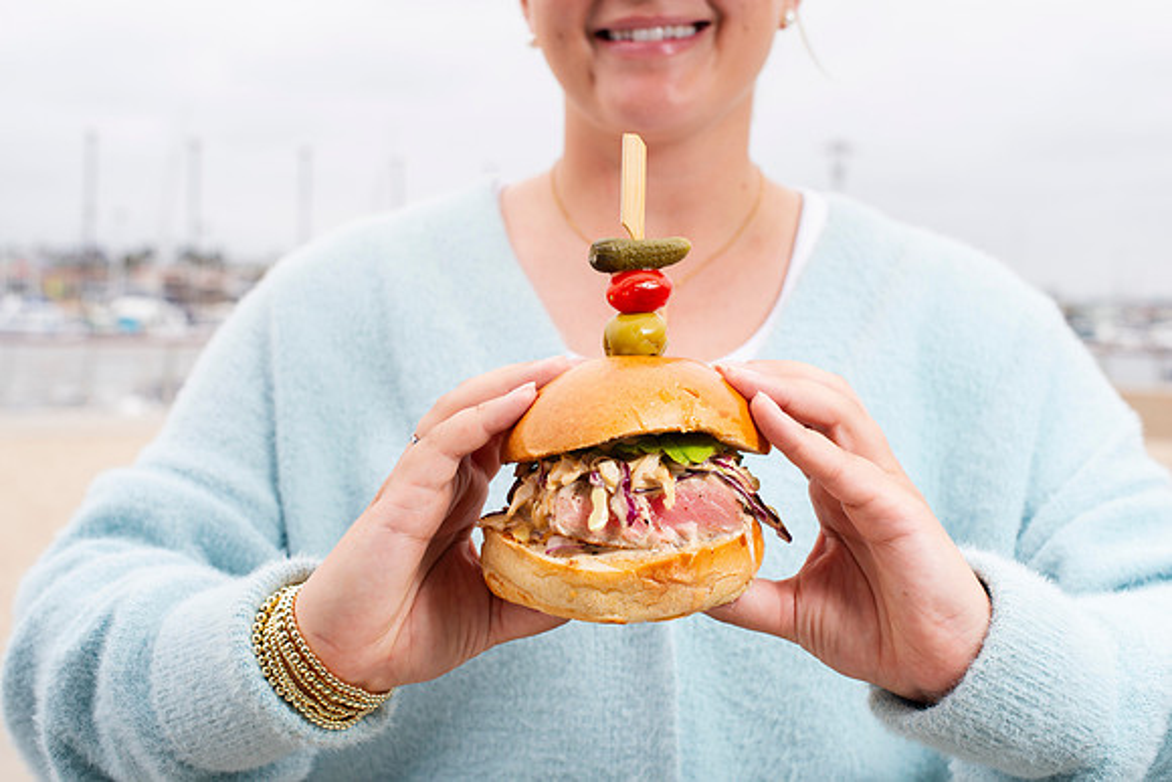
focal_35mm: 50
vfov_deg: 27.0
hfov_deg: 39.6
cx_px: 586
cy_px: 391
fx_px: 1628
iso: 200
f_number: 6.3
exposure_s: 1/250
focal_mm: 50
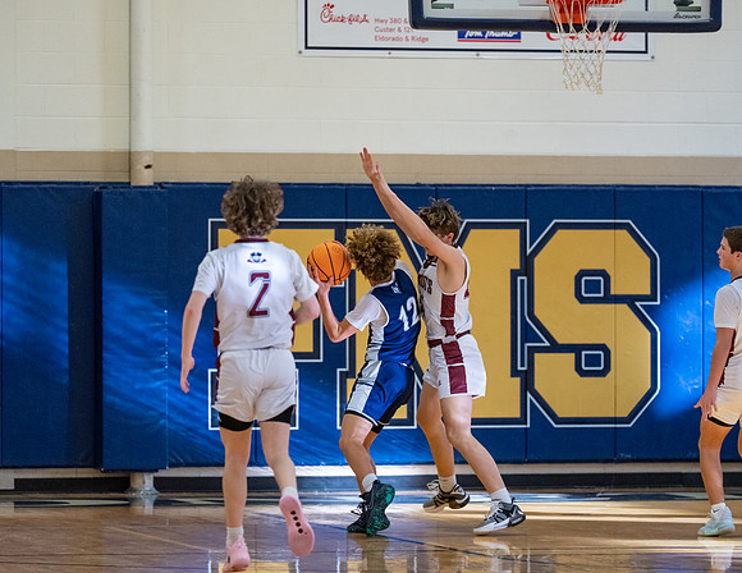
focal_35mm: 229
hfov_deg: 8.5
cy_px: 283
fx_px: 4970
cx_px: 391
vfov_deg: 6.6
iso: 5000
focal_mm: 200
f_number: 2.8
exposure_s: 1/1000
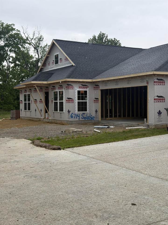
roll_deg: +0.6
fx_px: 311
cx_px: 84
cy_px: 112
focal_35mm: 48
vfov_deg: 39.7
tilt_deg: -0.6
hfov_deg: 30.3
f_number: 1.78
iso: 64
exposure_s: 1/309
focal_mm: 6.76
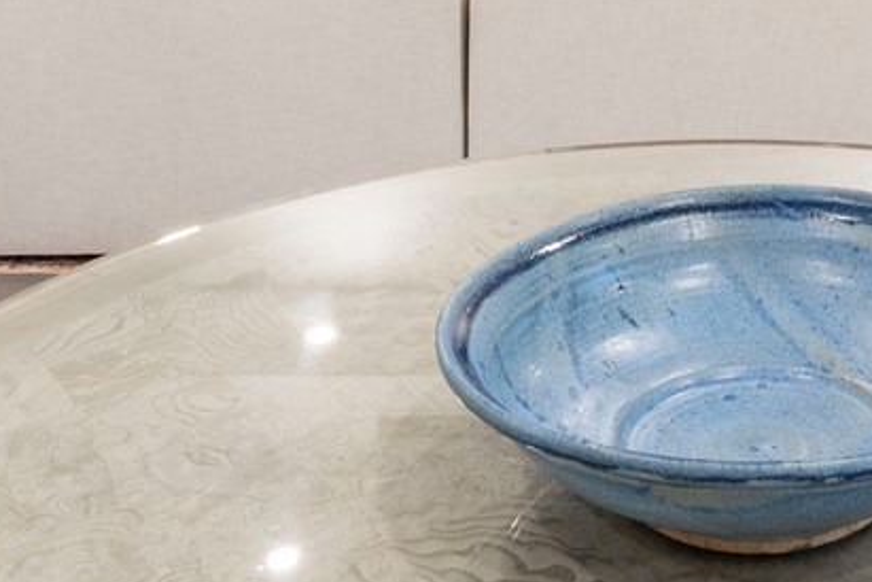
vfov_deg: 16.8
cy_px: -443
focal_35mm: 68
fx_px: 1648
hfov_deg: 28.7
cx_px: 756
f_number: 8
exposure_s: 1/4
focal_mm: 11
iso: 250
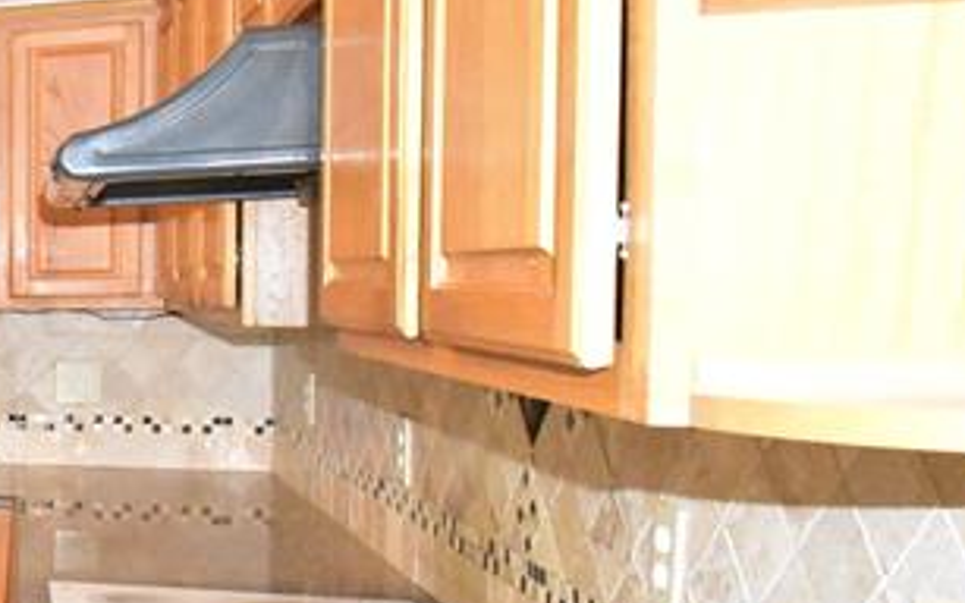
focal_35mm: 51
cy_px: 364
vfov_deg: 25.3
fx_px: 1342
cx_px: -547
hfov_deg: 26.2
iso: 8000
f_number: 8
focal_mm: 10
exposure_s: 1/60
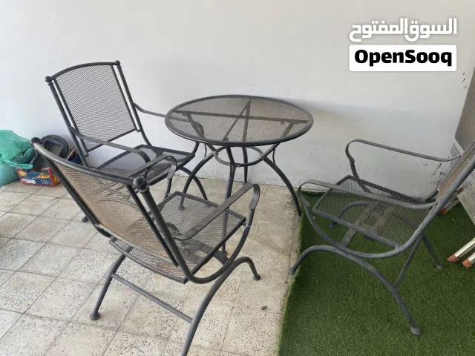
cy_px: 178
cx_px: 238
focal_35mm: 26
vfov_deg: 53.1
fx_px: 357
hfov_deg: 67.3
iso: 32
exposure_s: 1/205
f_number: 1.8
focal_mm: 4.25
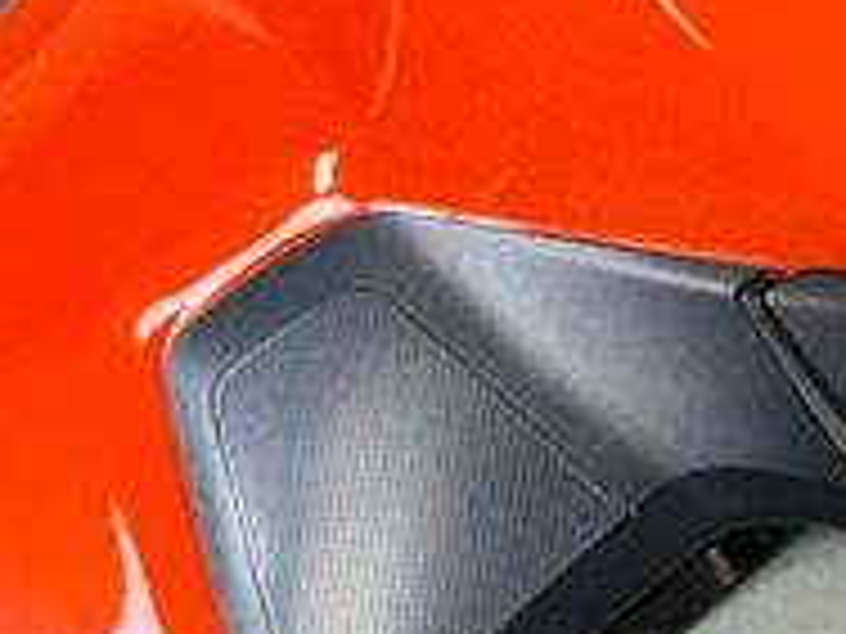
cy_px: 409
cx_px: 1292
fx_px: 3202
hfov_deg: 14.0
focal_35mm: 131
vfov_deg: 11.3
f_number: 1.78
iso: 50
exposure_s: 1/34
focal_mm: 6.76
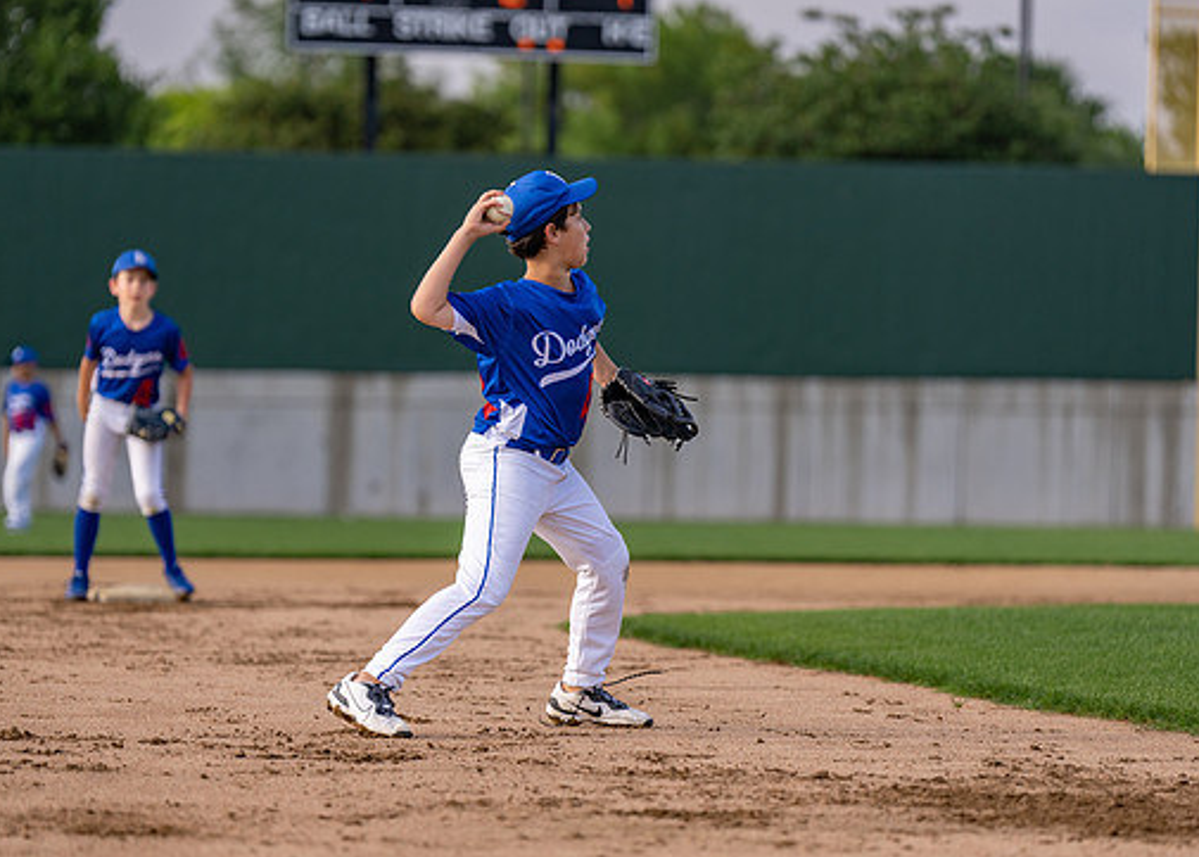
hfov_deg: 10.3
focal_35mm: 196
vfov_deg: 7.3
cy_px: 444
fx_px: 6676
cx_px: 582
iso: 400
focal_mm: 155
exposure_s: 1/2500
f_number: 2.8
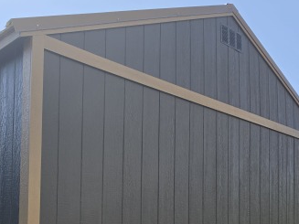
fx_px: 389
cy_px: 208
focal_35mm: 45
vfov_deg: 30.5
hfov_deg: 40.6
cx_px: 65
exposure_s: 1/5151
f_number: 1.4
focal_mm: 6.5
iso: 64
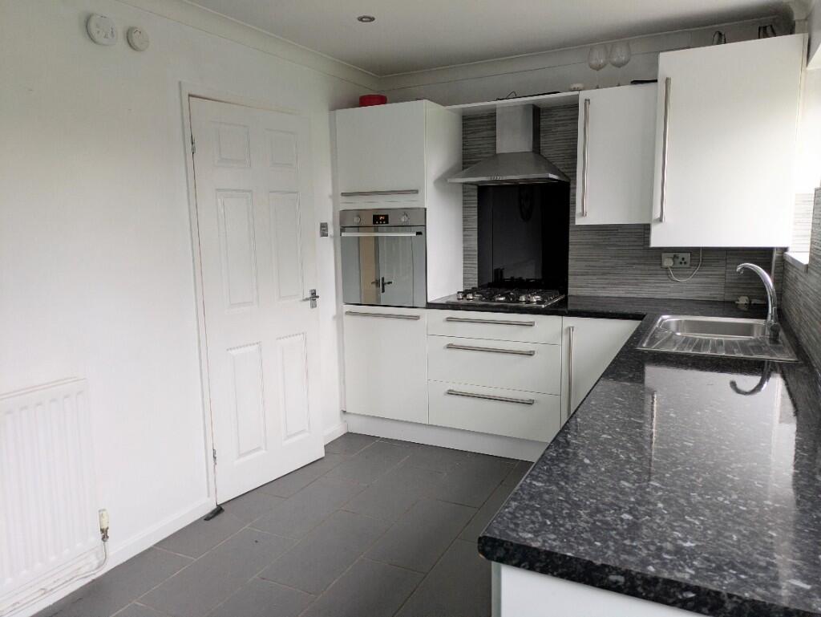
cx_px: 410
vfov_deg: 54.9
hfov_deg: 69.4
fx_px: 593
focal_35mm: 25
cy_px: 308
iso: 226
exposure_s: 1/25
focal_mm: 5.43
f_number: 1.89
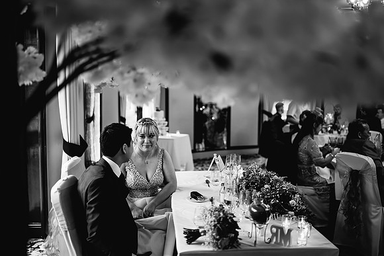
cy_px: 128
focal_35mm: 36
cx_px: 192
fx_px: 382
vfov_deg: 37.1
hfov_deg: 53.4
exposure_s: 1/250
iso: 500
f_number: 1.4
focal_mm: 35
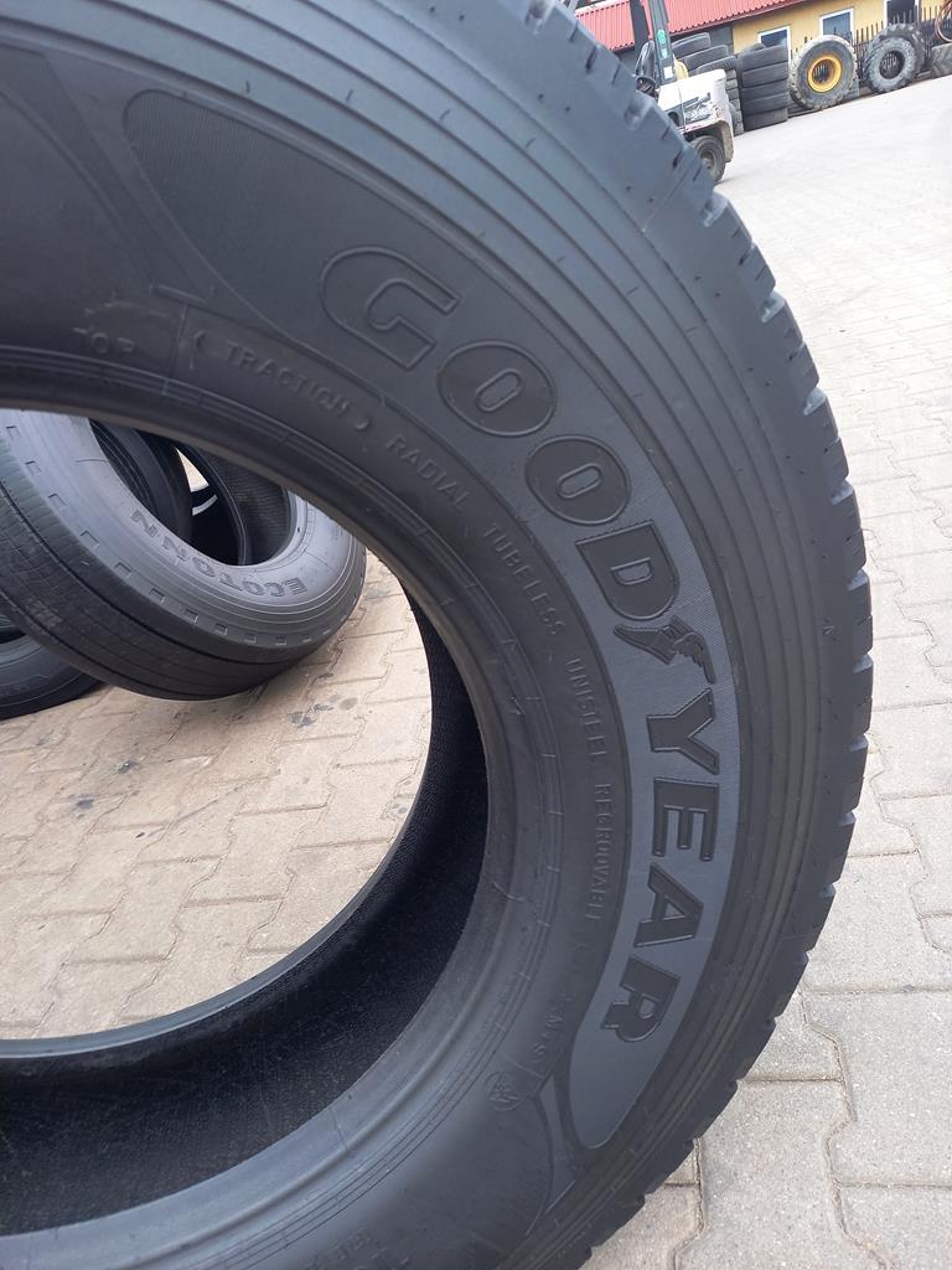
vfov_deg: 69.4
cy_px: 635
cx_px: 476
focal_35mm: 25
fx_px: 917
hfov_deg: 54.9
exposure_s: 1/143
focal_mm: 4.65
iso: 50
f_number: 1.8
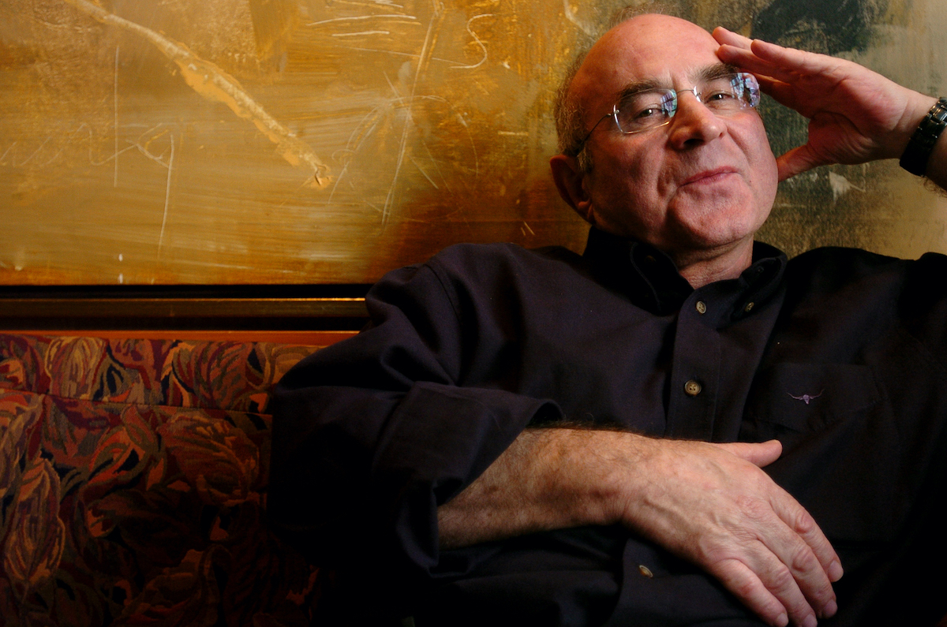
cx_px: 474
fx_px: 1103
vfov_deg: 31.8
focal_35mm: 42
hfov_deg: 46.5
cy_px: 314
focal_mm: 28
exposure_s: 1/60
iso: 400
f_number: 2.8
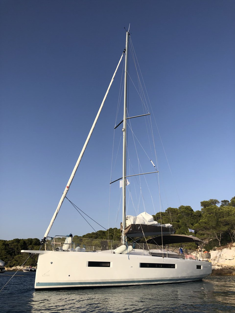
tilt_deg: +20.8
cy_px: 156
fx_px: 253
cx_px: 118
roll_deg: +0.3
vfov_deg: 63.4
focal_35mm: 28
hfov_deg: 49.7
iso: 20
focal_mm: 3.99
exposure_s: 1/1779
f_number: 1.8
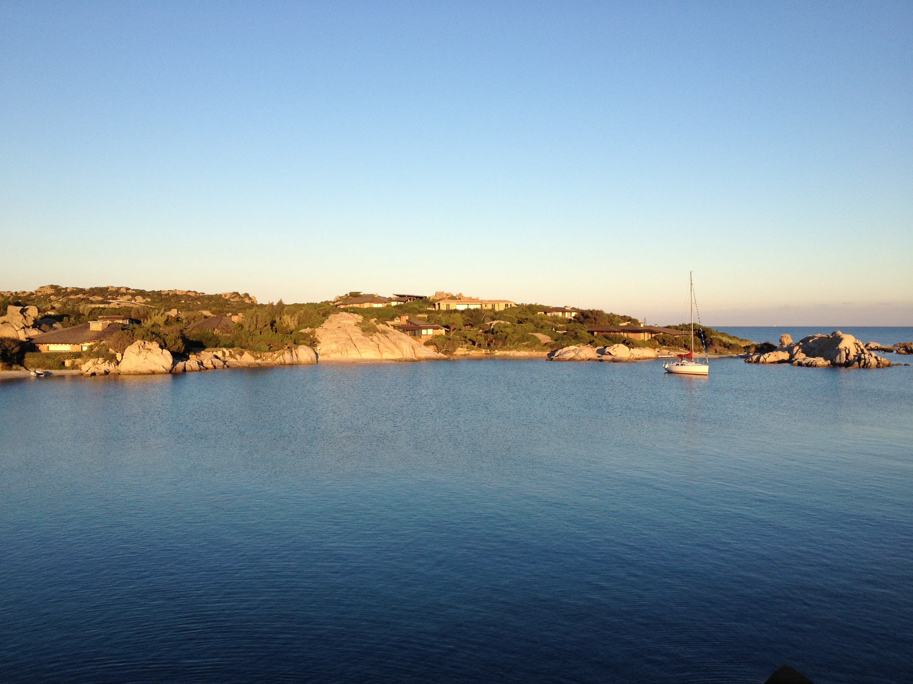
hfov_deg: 52.6
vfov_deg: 40.7
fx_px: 923
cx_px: 456
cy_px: 342
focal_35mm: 35
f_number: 2.4
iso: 64
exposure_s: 1/746
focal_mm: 4.28
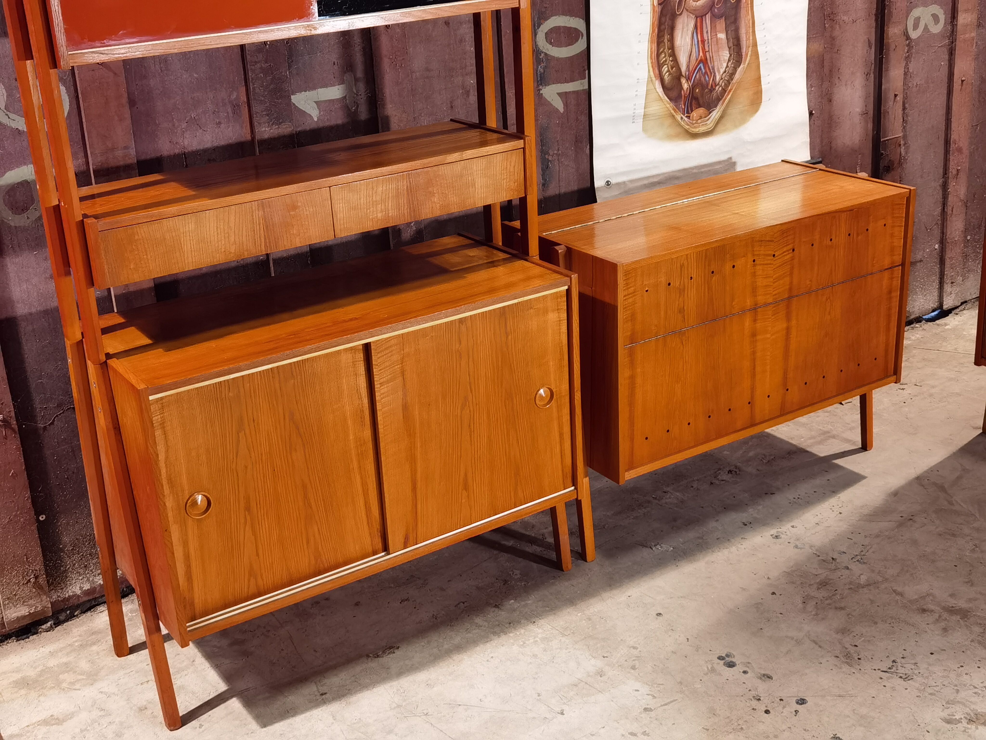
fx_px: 1225
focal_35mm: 43
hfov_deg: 43.9
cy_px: 370
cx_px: 493
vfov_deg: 33.6
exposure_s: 1/50
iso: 400
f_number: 1.9
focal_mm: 6.71
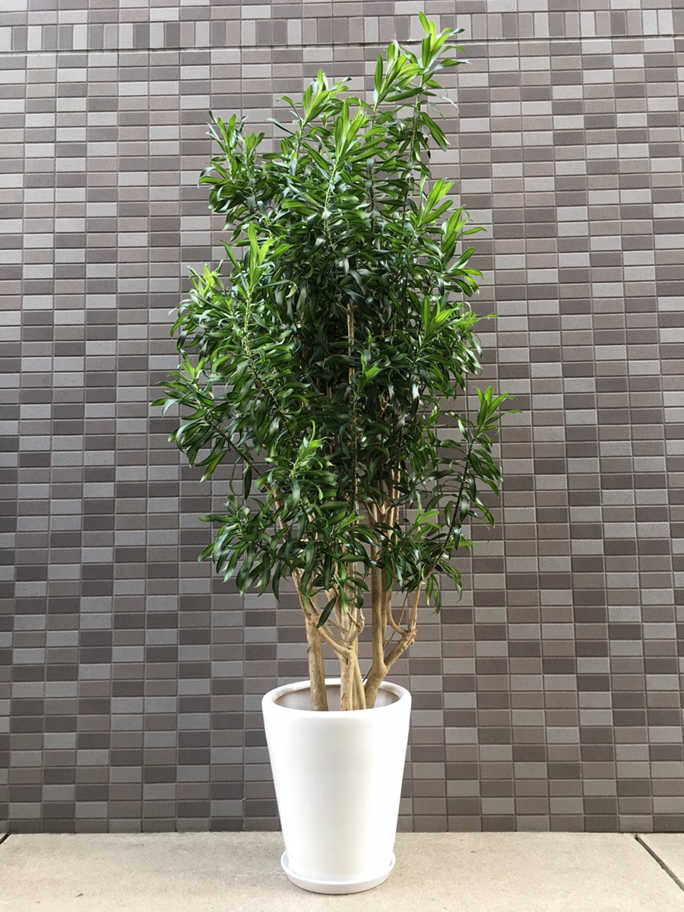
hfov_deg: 48.2
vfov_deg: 61.7
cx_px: 342
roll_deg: +0.1
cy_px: 456
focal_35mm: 29
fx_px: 764
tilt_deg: +9.0
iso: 32
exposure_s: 1/30
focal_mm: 4.15
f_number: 2.2
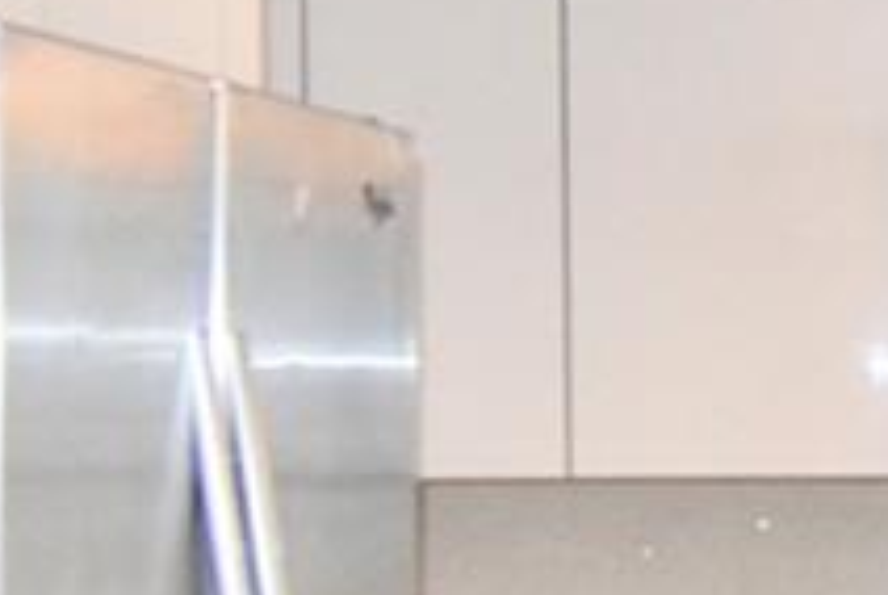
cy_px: 503
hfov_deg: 13.5
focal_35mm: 136
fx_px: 3359
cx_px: 1583
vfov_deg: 10.1
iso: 200
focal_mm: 12
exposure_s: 1/60
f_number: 4
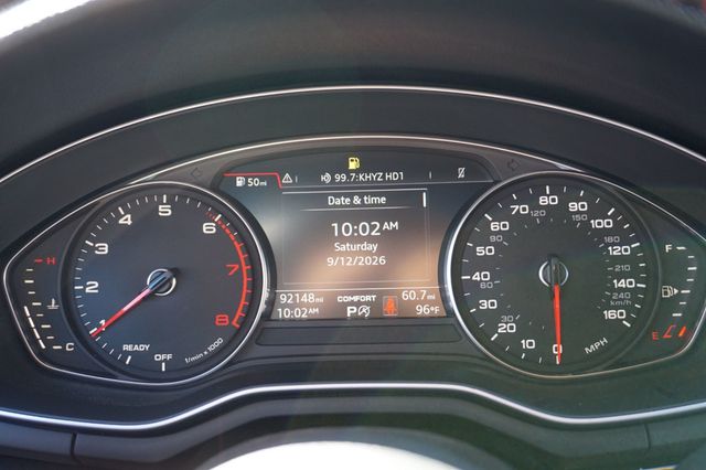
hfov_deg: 57.2
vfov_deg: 39.9
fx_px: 647
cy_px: 235
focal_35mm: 33
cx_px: 353
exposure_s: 1/60
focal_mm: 22
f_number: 4
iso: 400
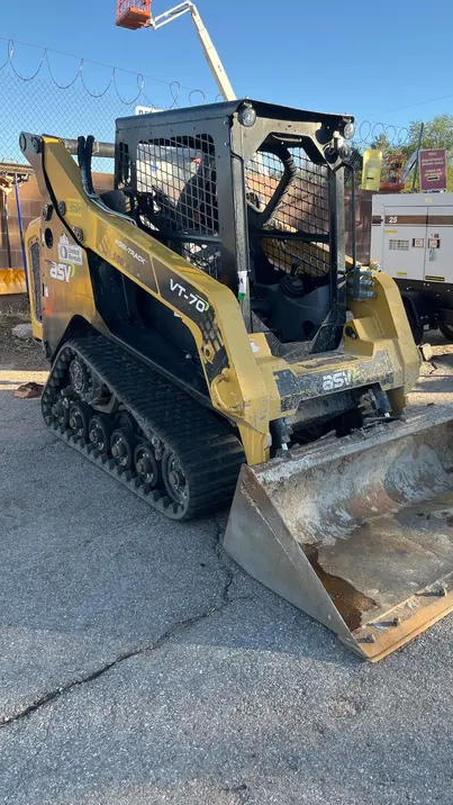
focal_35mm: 29
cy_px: 399
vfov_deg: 66.1
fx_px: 619
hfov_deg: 40.0
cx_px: 275
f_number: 1.6
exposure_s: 1/499
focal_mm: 5.1
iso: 50
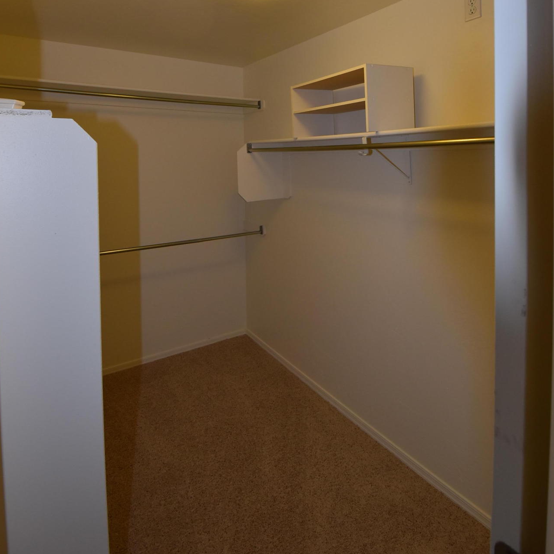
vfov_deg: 71.8
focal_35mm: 20
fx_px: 362
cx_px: 272
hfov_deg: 74.8
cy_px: 169
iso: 560
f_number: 5
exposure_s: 1/100
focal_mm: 10
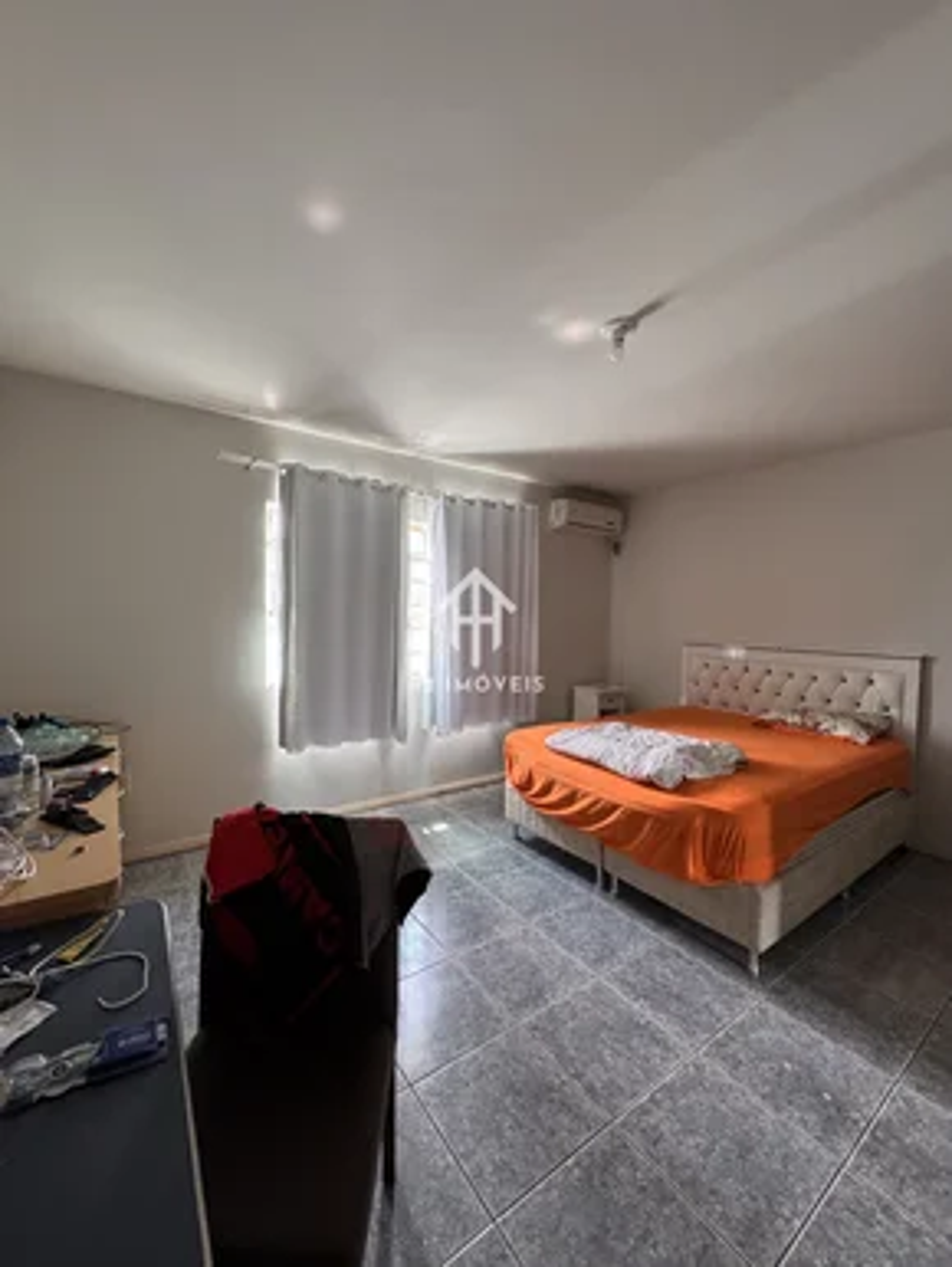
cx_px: 476
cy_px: 634
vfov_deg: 102.0
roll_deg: -0.9
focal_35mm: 14
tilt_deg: -2.3
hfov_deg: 85.7
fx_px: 513
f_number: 2.2
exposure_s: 1/90
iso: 320
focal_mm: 2.22
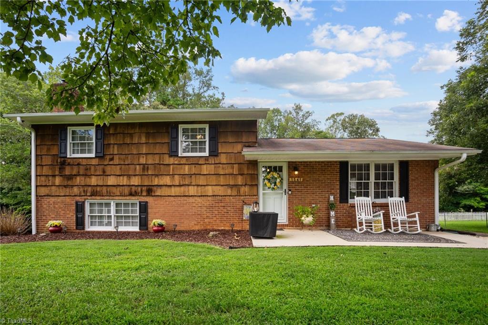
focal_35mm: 17
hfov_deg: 93.3
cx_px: 244
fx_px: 230
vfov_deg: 70.3
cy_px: 162
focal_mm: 17
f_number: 8
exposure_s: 1/160
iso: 250
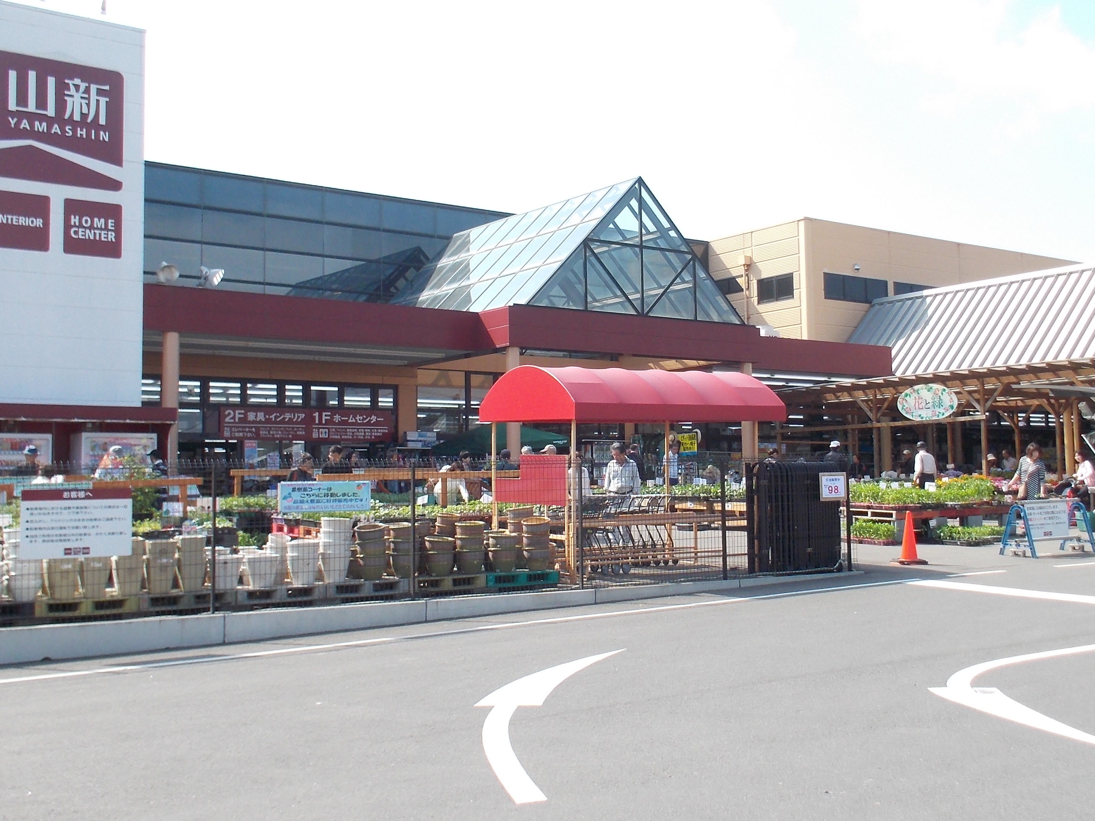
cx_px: 648
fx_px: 1297
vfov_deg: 35.1
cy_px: 351
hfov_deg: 45.6
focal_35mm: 41
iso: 80
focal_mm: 4.1
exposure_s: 1/400
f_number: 3.3
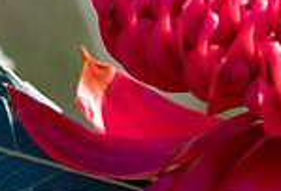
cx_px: 371
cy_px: 22
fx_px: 5280
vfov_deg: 2.1
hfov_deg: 3.0
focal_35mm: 673
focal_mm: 105
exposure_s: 1/250
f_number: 5
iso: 200
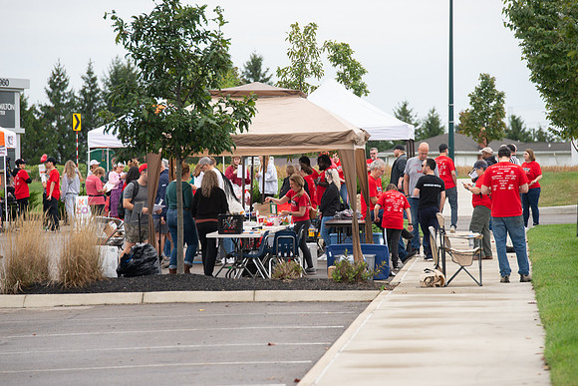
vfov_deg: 6.9
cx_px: 289
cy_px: 193
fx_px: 3212
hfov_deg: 10.3
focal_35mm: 200
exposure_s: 1/400
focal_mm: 200
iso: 640
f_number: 5
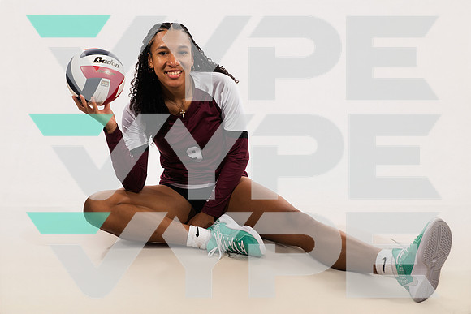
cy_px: 157
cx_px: 236
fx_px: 654
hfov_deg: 39.6
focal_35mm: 50
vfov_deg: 27.0
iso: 500
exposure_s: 1/320
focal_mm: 50
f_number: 7.1
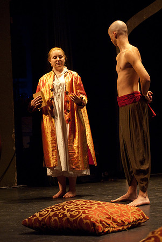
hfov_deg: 11.4
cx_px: 81
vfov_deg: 17.0
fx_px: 808
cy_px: 121
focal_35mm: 120
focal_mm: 80
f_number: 2.8
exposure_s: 1/160
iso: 1000
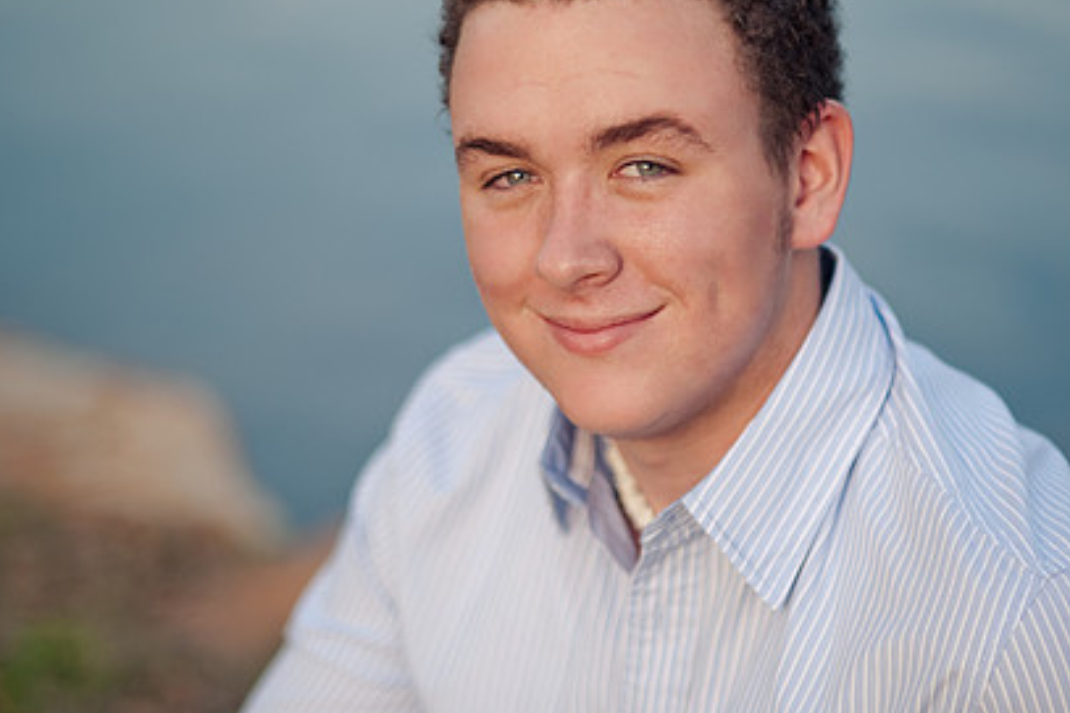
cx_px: 586
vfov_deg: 11.3
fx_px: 3595
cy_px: 305
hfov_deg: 16.9
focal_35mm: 121
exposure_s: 1/1250
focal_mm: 85
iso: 200
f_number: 1.8
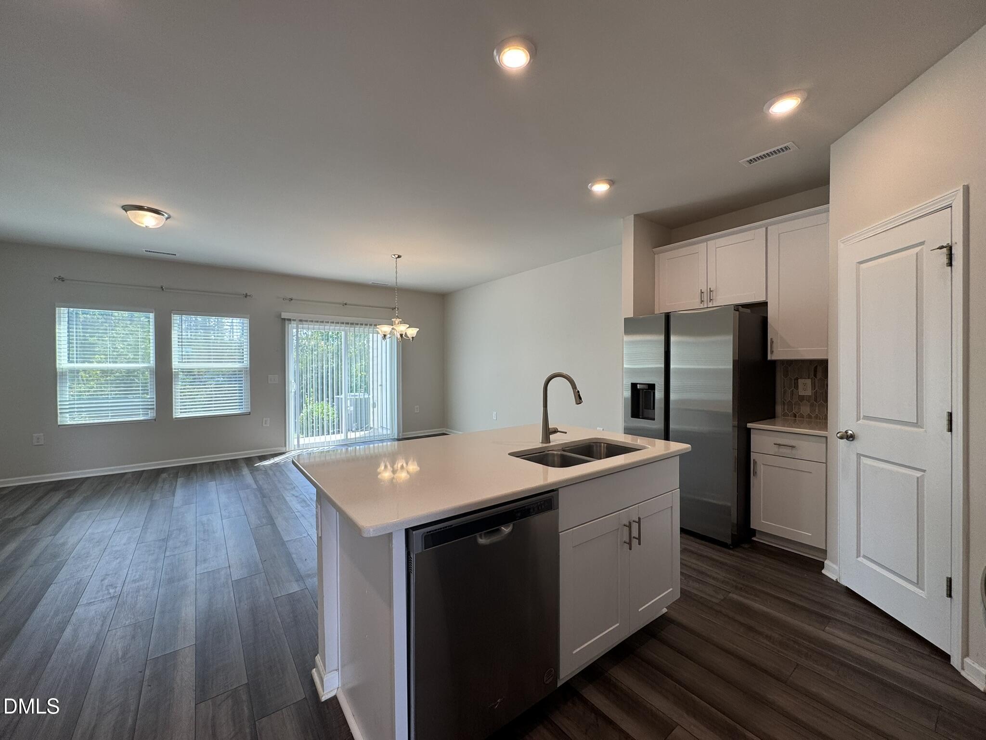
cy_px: 370
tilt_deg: -0.9
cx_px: 493
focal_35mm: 14
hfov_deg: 102.1
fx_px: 399
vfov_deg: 85.7
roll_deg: +0.0
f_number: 2.2
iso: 50
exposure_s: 1/120
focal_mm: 2.22
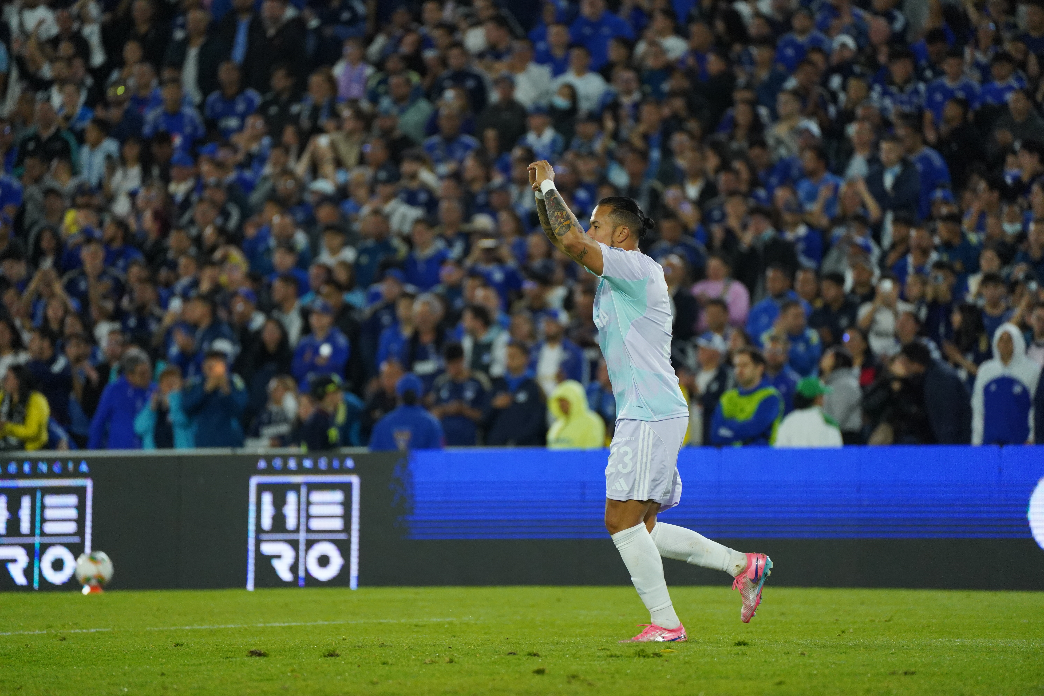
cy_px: 348
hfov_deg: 5.2
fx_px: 11599
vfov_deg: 3.4
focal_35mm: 400
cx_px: 522
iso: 5000
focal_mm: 400
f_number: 5.6
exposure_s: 1/1000
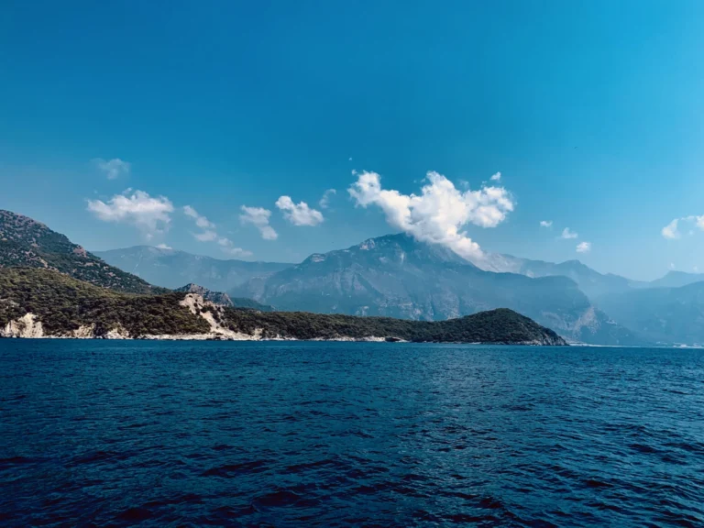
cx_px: 352
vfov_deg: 53.1
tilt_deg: +6.9
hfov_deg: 67.3
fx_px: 529
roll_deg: -2.4
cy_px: 264
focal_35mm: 26
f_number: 1.8
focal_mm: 4.25
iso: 25
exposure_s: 1/3185
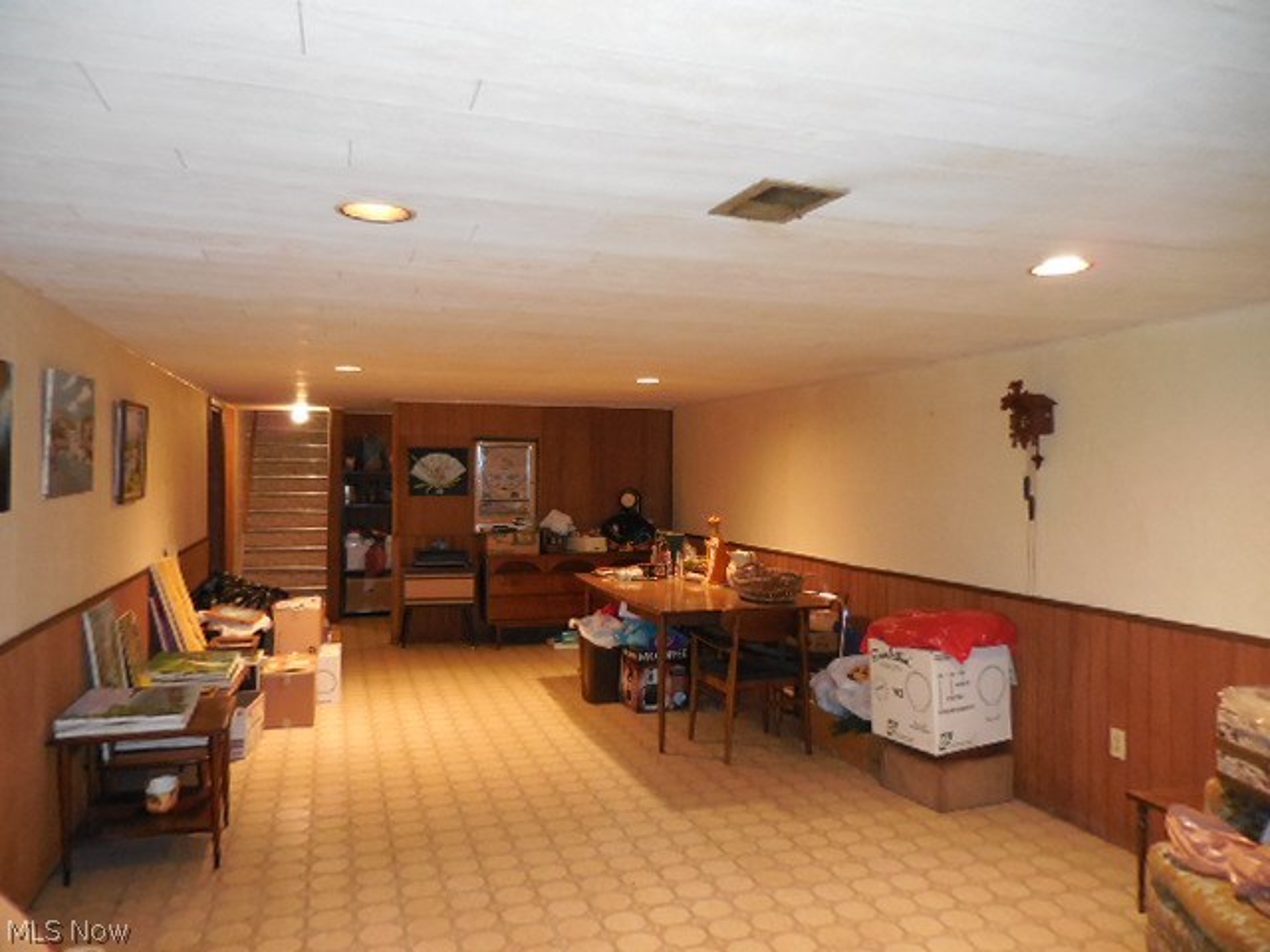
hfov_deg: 69.4
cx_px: 635
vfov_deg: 54.9
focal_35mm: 25
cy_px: 476
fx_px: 917
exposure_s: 1/25
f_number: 3.3
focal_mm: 4.5
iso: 640
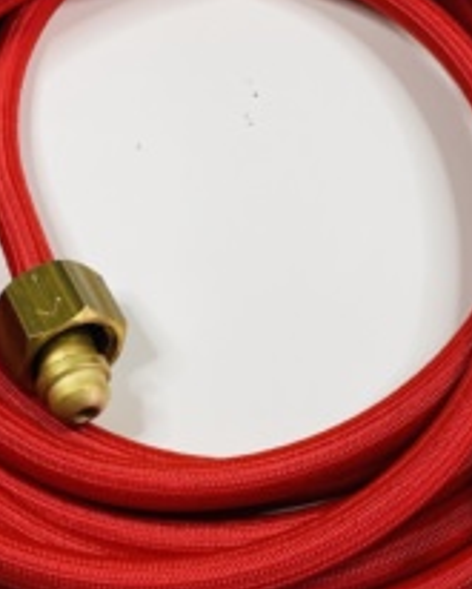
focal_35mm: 74
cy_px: 123
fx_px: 1291
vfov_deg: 25.3
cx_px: 252
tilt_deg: -58.3
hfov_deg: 20.7
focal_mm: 4.25
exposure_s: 1/100
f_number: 1.8
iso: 50
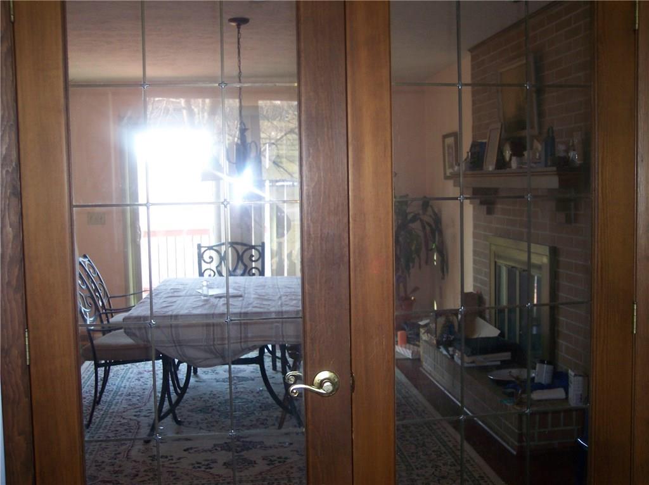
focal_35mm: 38
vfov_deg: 37.7
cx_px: 324
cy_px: 242
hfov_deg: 49.0
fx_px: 712
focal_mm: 8
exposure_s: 1/30
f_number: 2.8
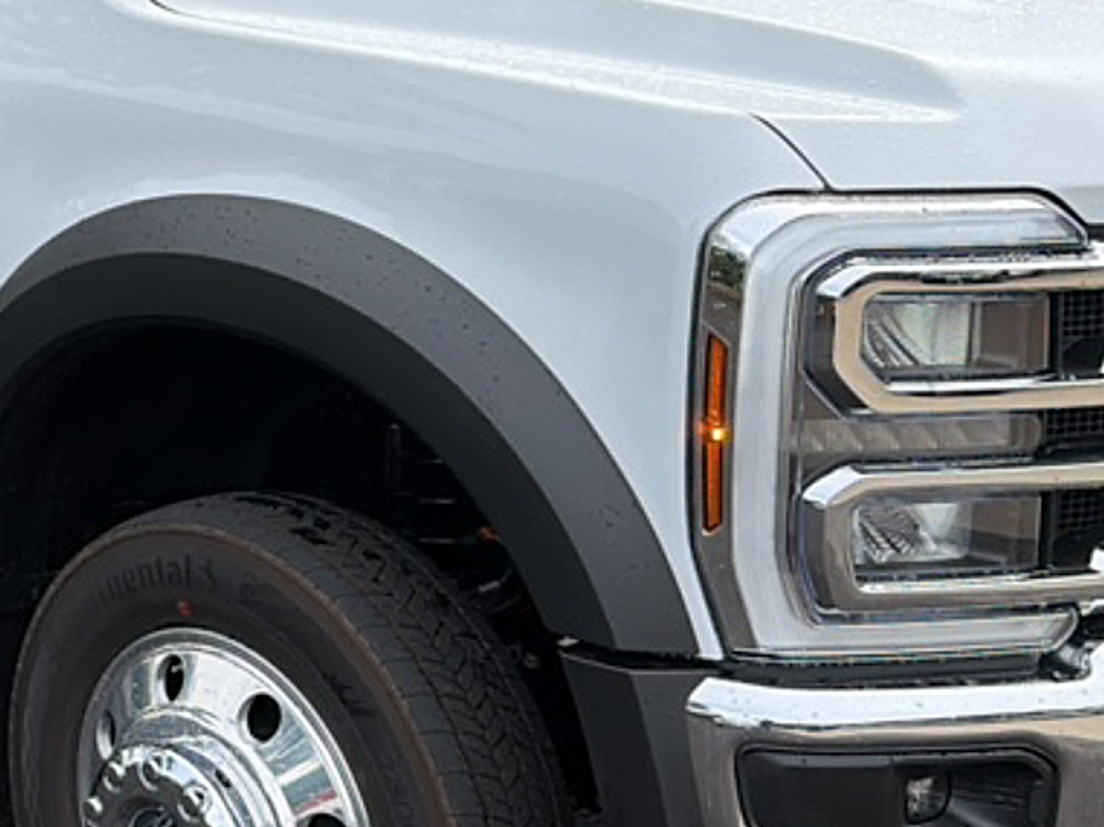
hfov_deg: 28.4
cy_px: 175
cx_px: -52
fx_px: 2009
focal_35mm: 63
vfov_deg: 23.0
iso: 80
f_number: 1.78
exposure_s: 1/2445
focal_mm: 6.76
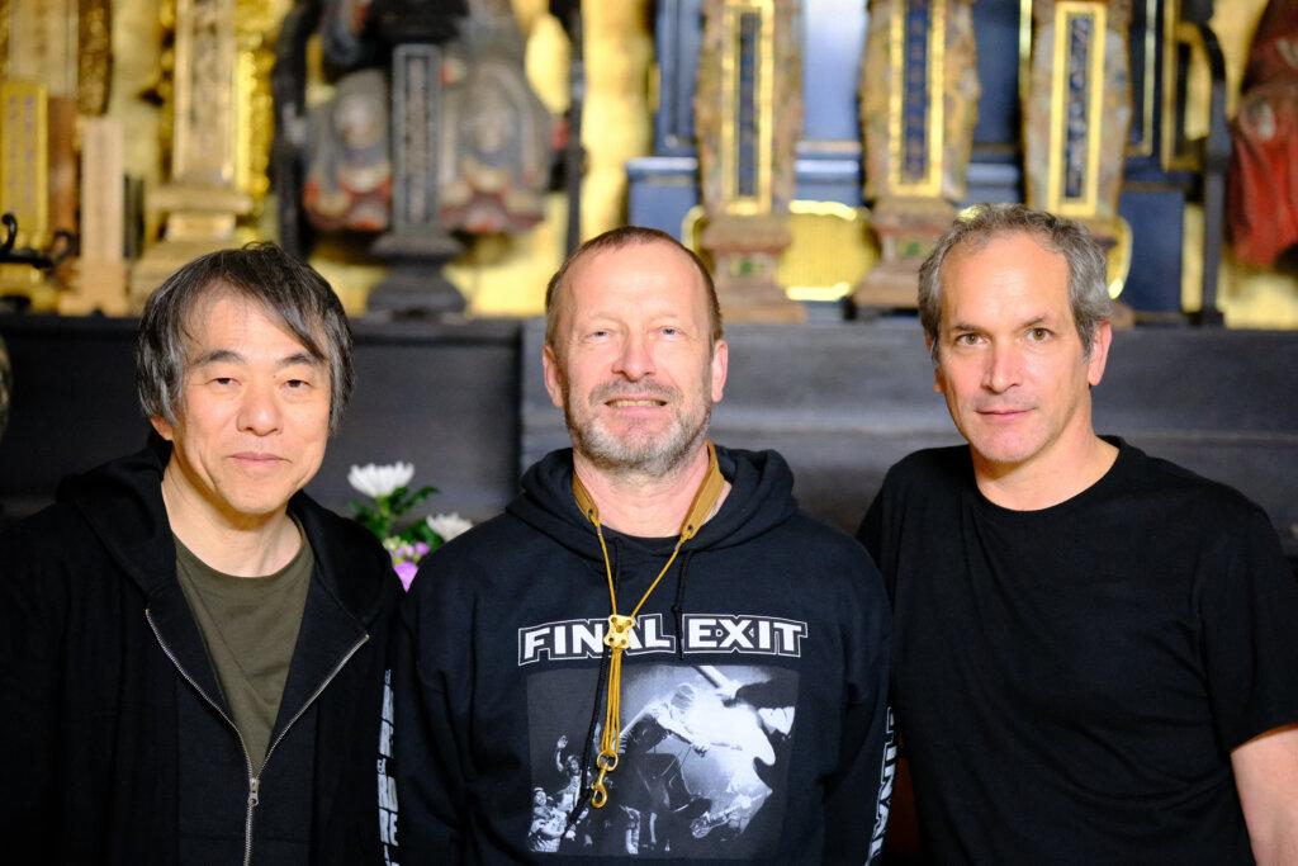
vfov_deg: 16.3
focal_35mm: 84
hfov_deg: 24.2
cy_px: 433
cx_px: 649
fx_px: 3029
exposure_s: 1/85
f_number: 1.4
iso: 4000
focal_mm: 56
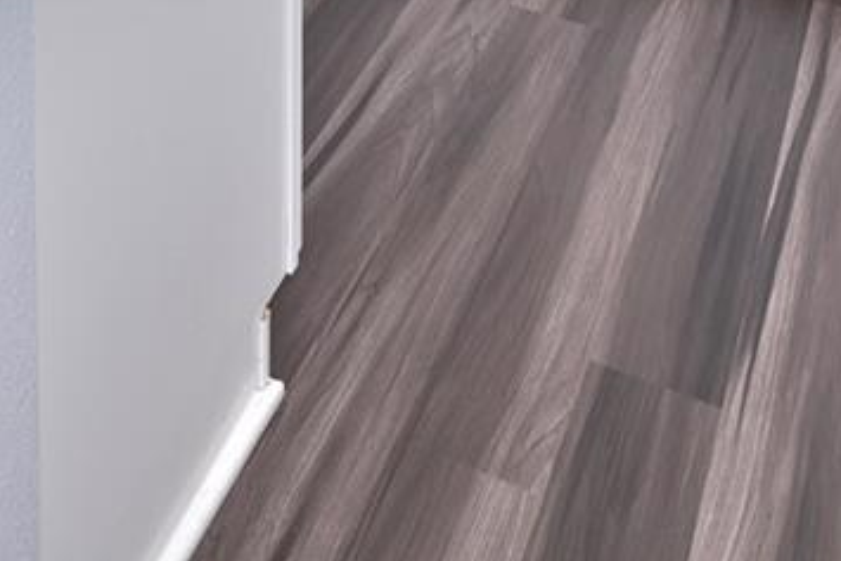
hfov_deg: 31.2
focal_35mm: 63
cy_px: -694
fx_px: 1472
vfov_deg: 15.2
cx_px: 187
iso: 100
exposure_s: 1/200
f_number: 4
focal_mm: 14
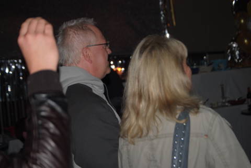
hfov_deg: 24.6
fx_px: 576
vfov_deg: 16.6
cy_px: 84
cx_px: 126
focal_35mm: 82
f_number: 4
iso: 200
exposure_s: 1/60
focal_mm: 55
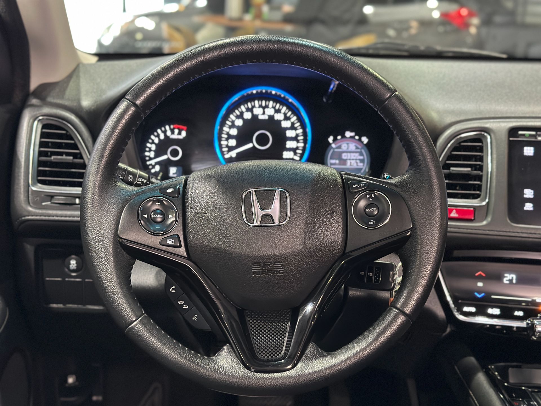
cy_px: 203
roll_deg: -2.5
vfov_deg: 30.3
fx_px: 750
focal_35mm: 48
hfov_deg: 39.7
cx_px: 270
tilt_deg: -16.0
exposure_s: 1/30
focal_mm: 6.86
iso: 640
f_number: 1.78
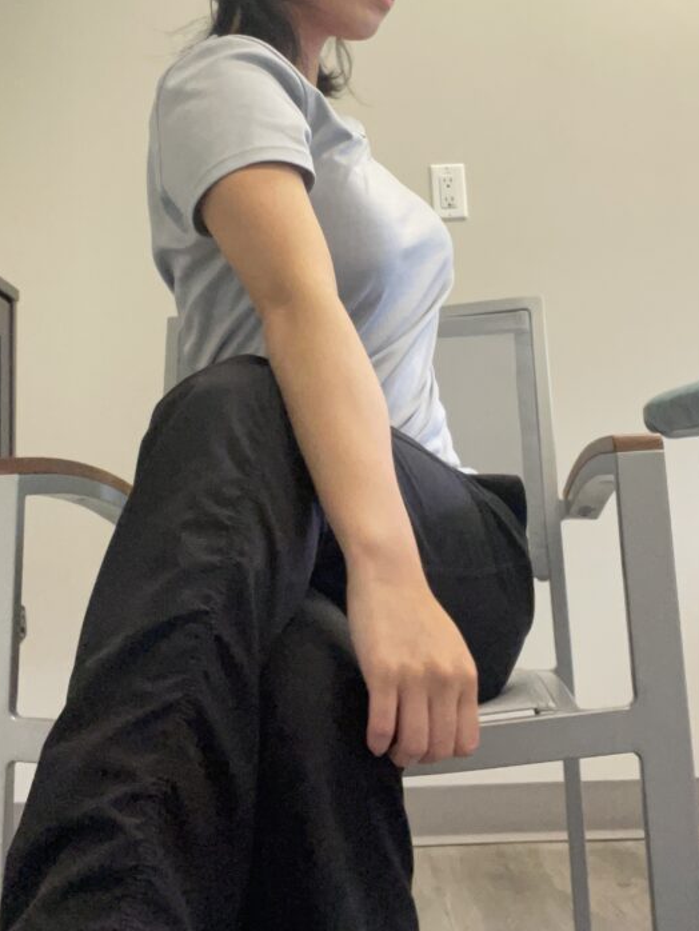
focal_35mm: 44
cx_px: 313
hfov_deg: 32.9
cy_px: 291
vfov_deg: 42.2
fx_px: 1184
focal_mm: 2.71
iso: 320
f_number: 2.2
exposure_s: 1/40
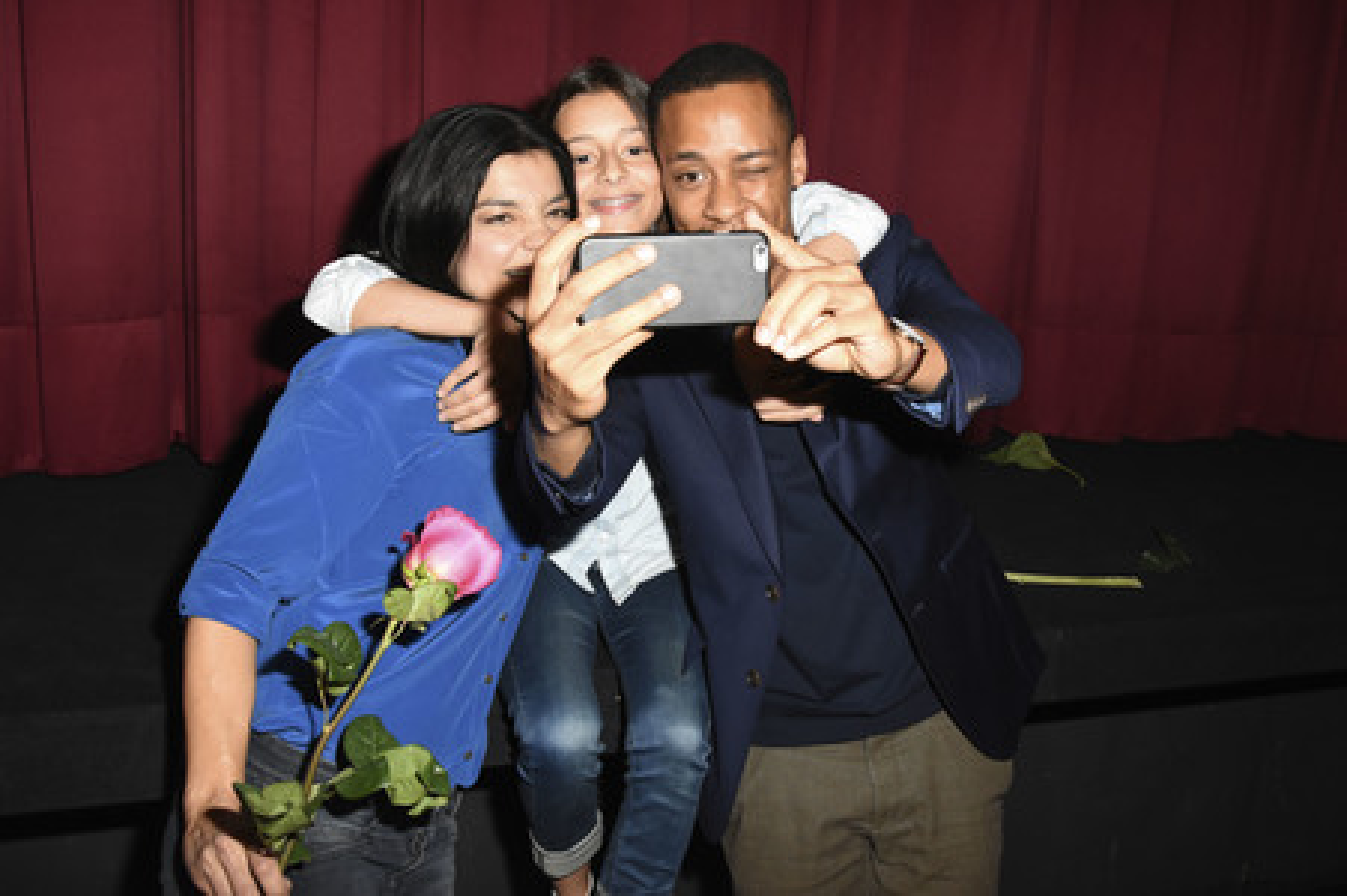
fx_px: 1009
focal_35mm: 27
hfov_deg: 67.4
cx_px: 674
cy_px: 448
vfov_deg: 47.9
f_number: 6.3
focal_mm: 18
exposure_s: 1/160
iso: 1600
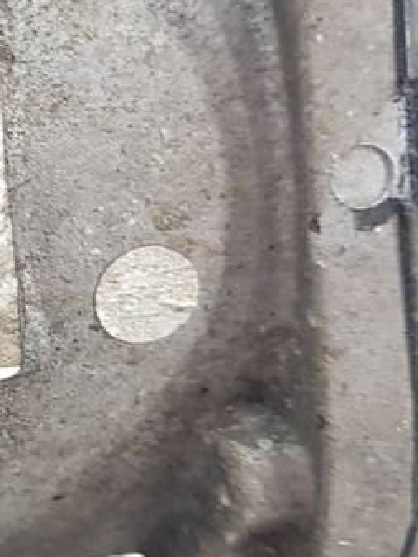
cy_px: 322
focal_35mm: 79
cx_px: -278
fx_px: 1271
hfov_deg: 16.4
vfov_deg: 24.7
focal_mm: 4.2
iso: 160
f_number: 1.7
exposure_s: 1/50
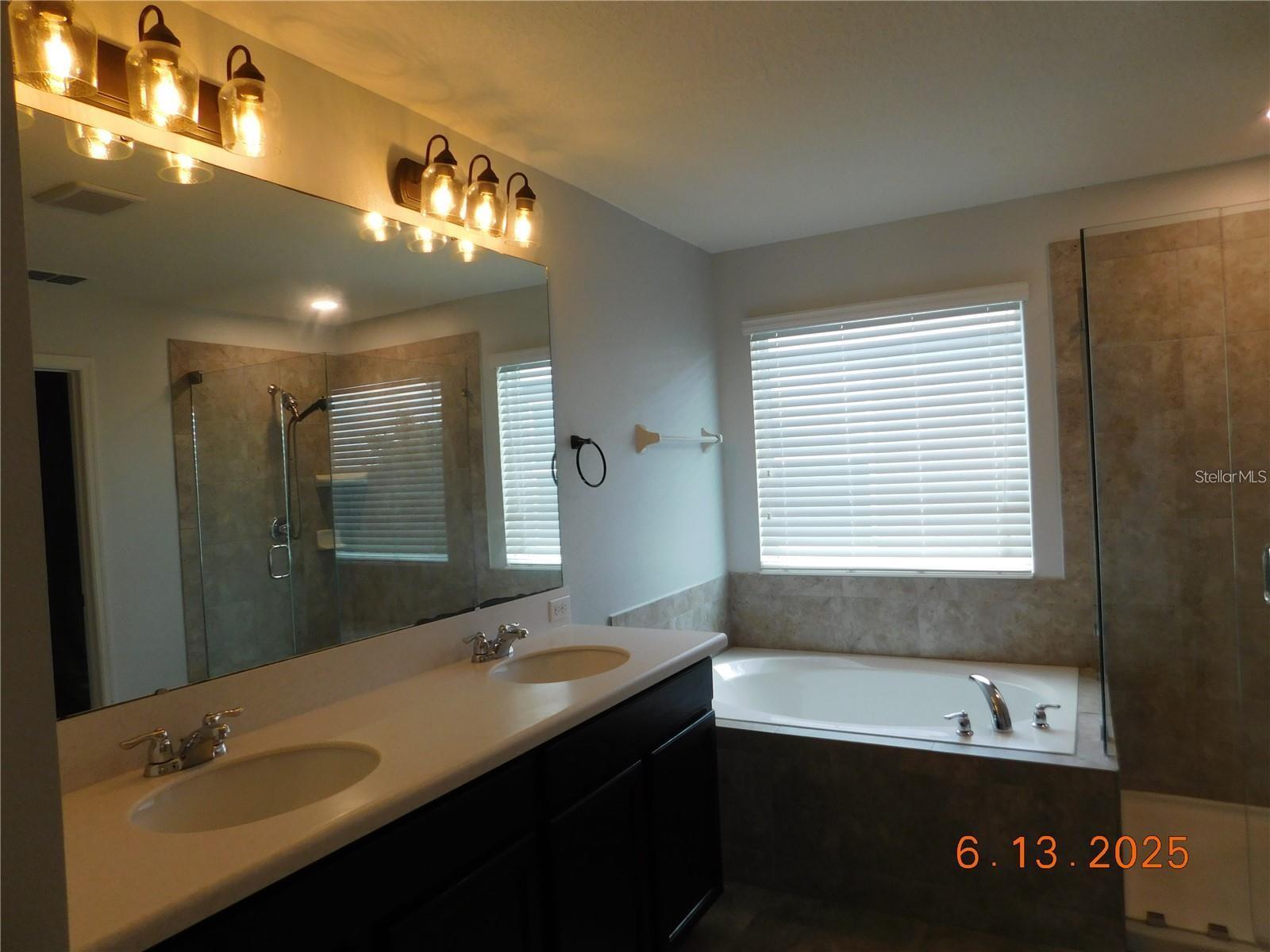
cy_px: 476
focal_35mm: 23
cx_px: 635
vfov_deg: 58.9
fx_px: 844
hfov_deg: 73.9
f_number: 3
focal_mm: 4
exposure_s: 1/80
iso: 125
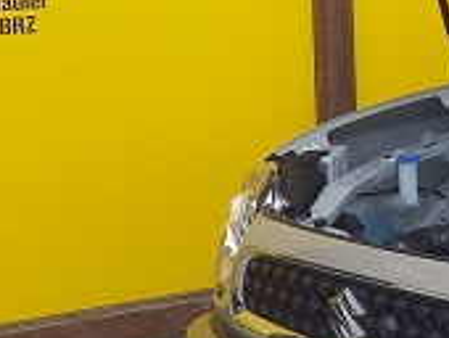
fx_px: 2078
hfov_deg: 11.6
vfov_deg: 9.3
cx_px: 758
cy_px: 108
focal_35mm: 160
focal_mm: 6.1
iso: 125
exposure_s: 1/200
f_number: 4.6
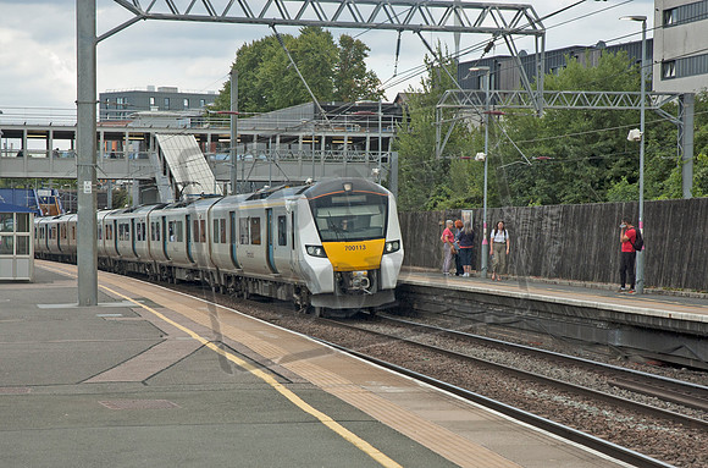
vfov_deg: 16.2
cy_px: 234
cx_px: 354
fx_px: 1647
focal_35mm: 84
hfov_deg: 24.3
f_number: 5.6
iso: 400
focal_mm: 56
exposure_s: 1/500
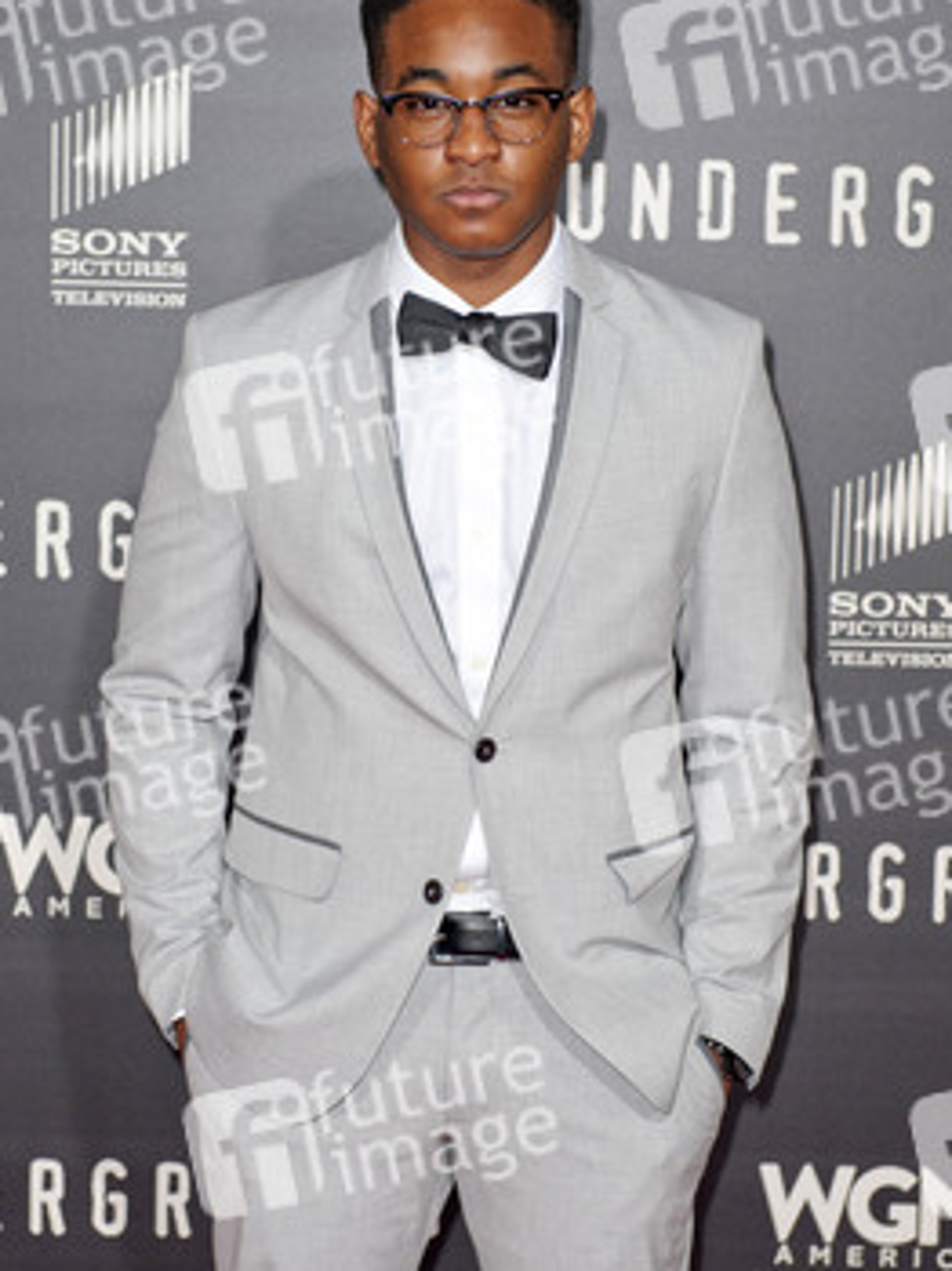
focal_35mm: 77
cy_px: 588
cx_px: 478
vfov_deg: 25.3
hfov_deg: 19.1
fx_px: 2827
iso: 640
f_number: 4
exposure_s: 1/400
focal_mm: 70
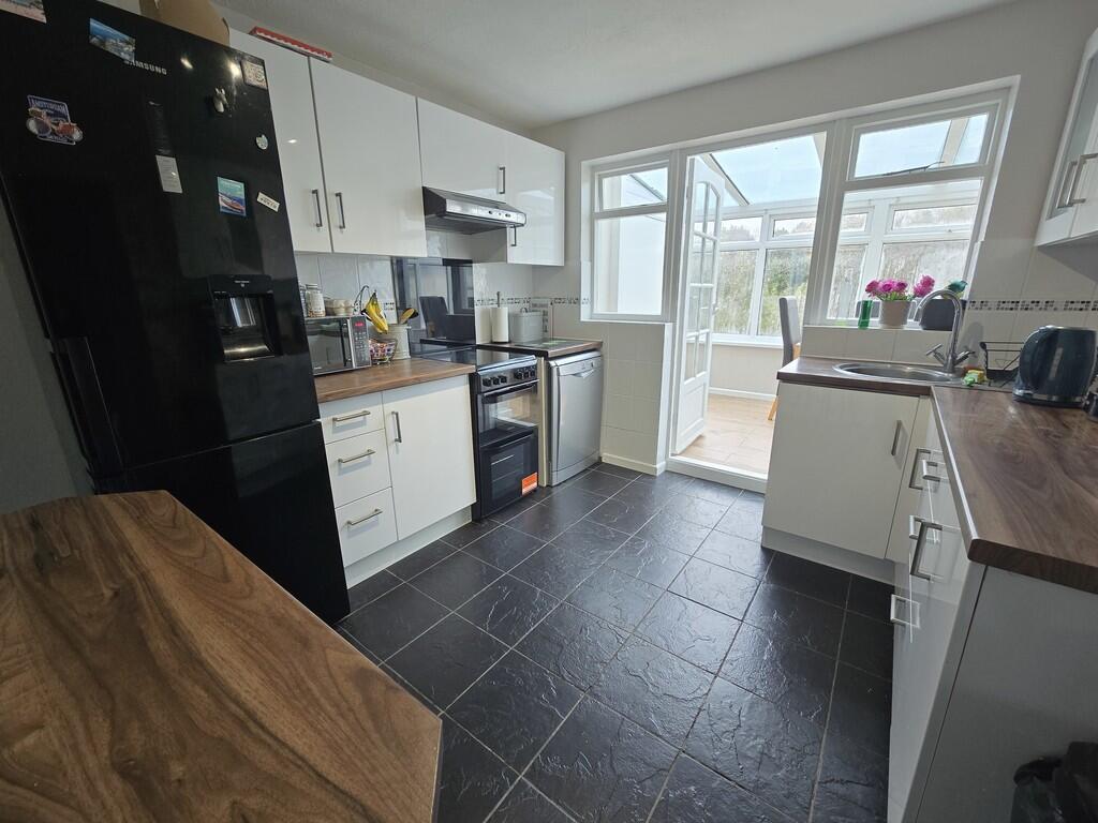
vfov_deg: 89.9
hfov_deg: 106.2
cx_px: 549
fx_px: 412
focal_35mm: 13
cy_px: 412
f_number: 2.2
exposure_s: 1/50
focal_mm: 2.2
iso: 80
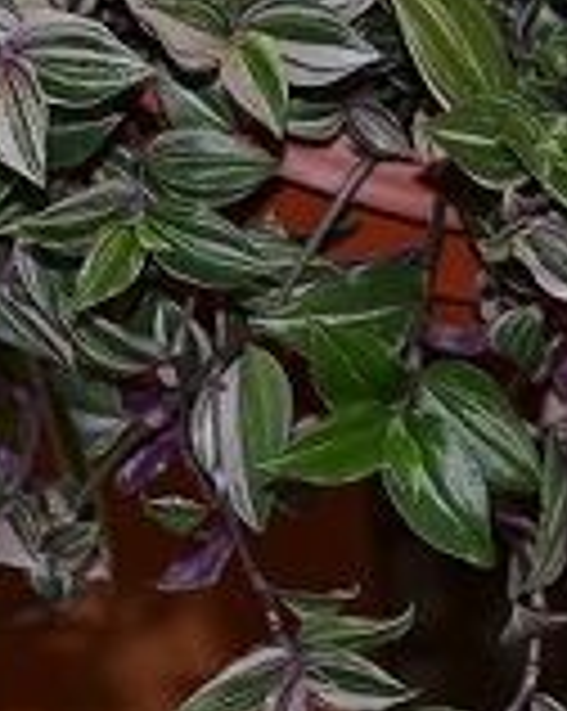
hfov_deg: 12.5
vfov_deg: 15.4
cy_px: 38
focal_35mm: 123
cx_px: 475
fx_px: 2585
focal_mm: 28
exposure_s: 1/30
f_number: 5.6
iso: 200
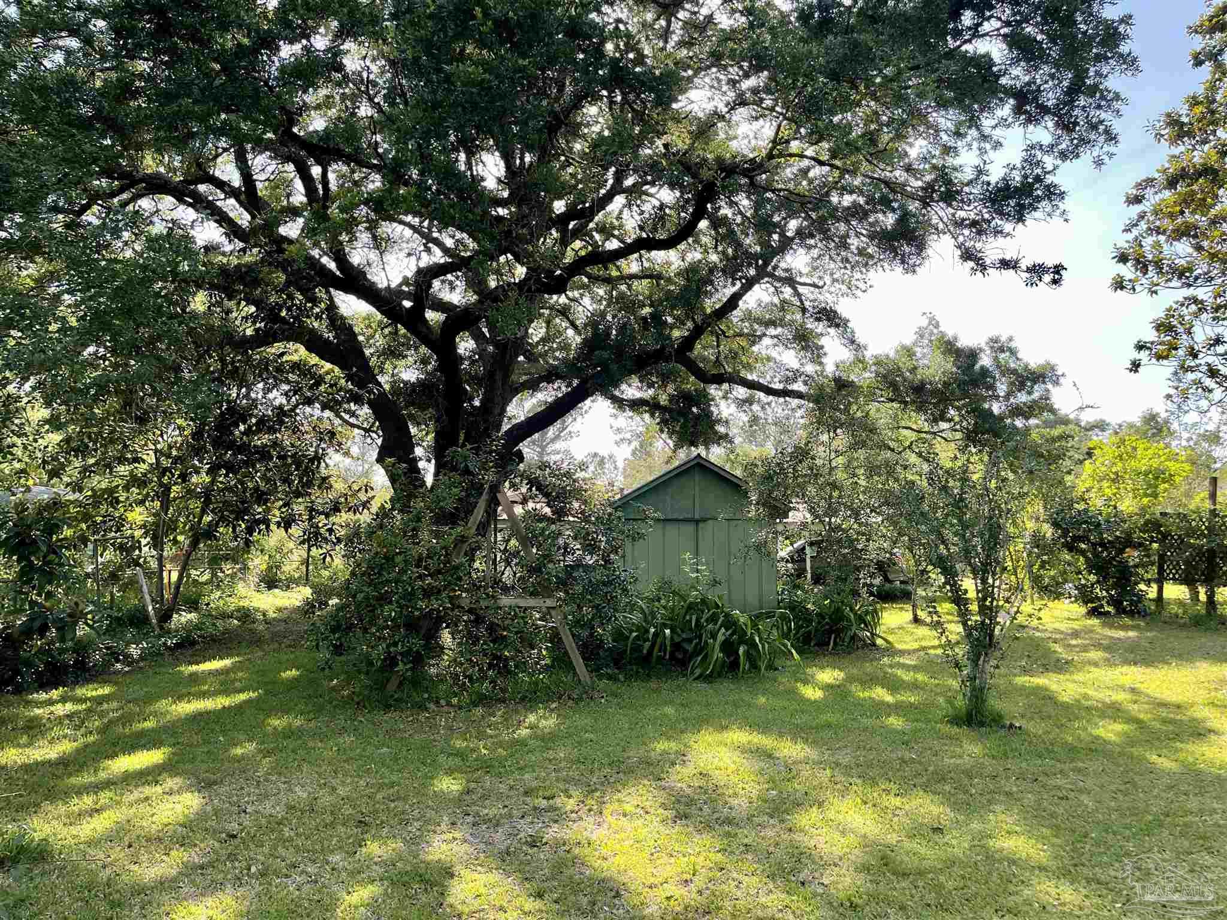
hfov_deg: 67.3
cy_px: 460
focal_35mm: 26
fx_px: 922
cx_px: 614
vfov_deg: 53.1
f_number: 1.6
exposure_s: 1/668
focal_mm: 5.1
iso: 32
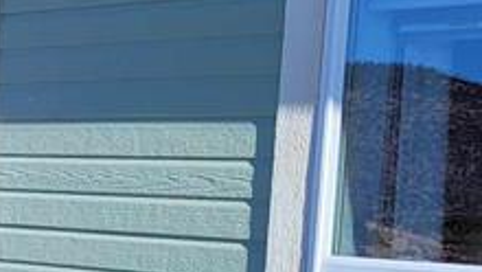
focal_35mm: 132
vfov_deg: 9.2
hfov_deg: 14.7
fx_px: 1688
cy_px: 241
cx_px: -322
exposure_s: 1/1829
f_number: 1.8
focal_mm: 5.4
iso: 40
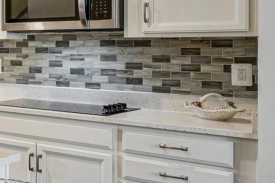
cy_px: 41
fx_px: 496
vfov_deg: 20.7
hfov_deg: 20.1
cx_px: -244
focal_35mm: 65
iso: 400
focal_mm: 17
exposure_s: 1/13
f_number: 8
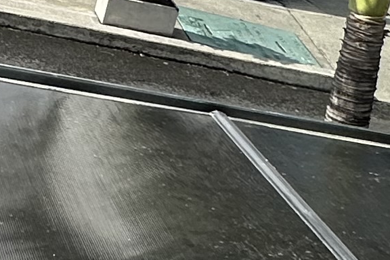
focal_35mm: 102
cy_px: -219
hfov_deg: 14.9
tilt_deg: -11.6
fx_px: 1105
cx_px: -464
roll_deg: -3.3
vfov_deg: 12.2
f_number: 2.2
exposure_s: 1/2132
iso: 50
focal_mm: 2.22
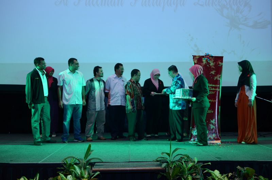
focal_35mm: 36
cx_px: 136
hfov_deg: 53.2
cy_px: 90
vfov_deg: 36.7
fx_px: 271
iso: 800
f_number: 4
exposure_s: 1/80
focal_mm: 24
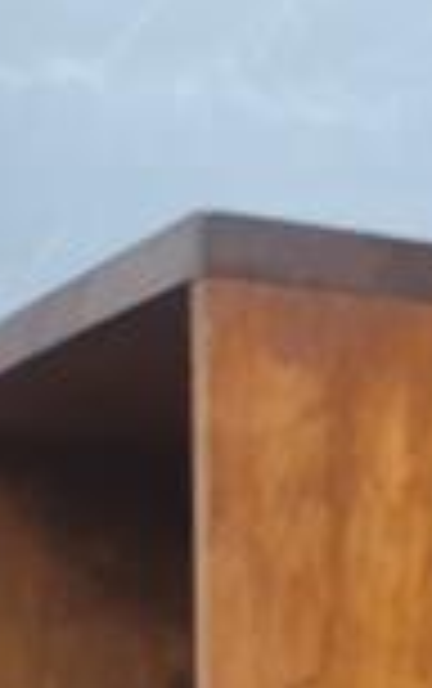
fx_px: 3456
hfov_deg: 5.5
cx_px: 2084
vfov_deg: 10.7
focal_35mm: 184
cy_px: 1246
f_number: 2.4
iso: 50
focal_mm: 4.3
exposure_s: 1/50
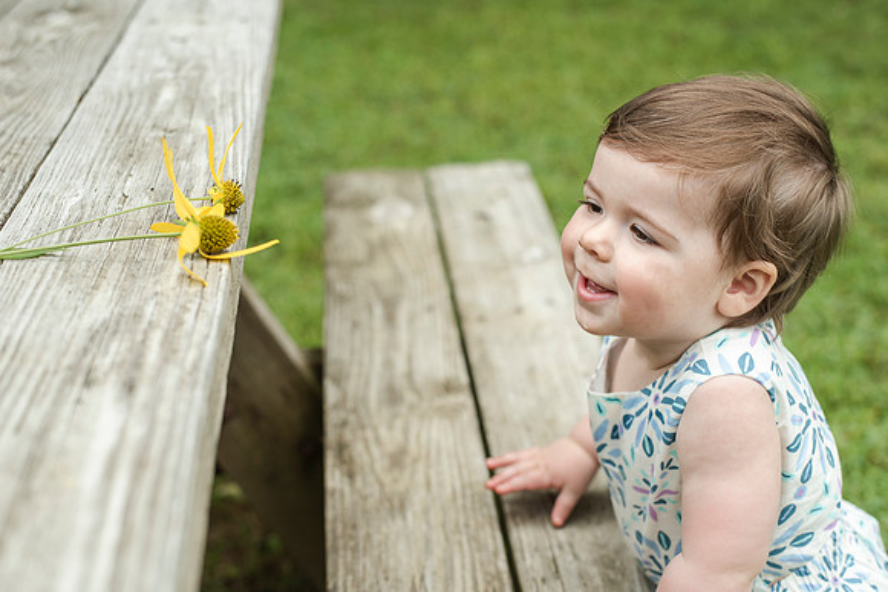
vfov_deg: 27.0
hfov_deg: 39.6
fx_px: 1234
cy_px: 296
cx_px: 444
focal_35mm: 50
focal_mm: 50
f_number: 3.5
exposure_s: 1/2000
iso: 640
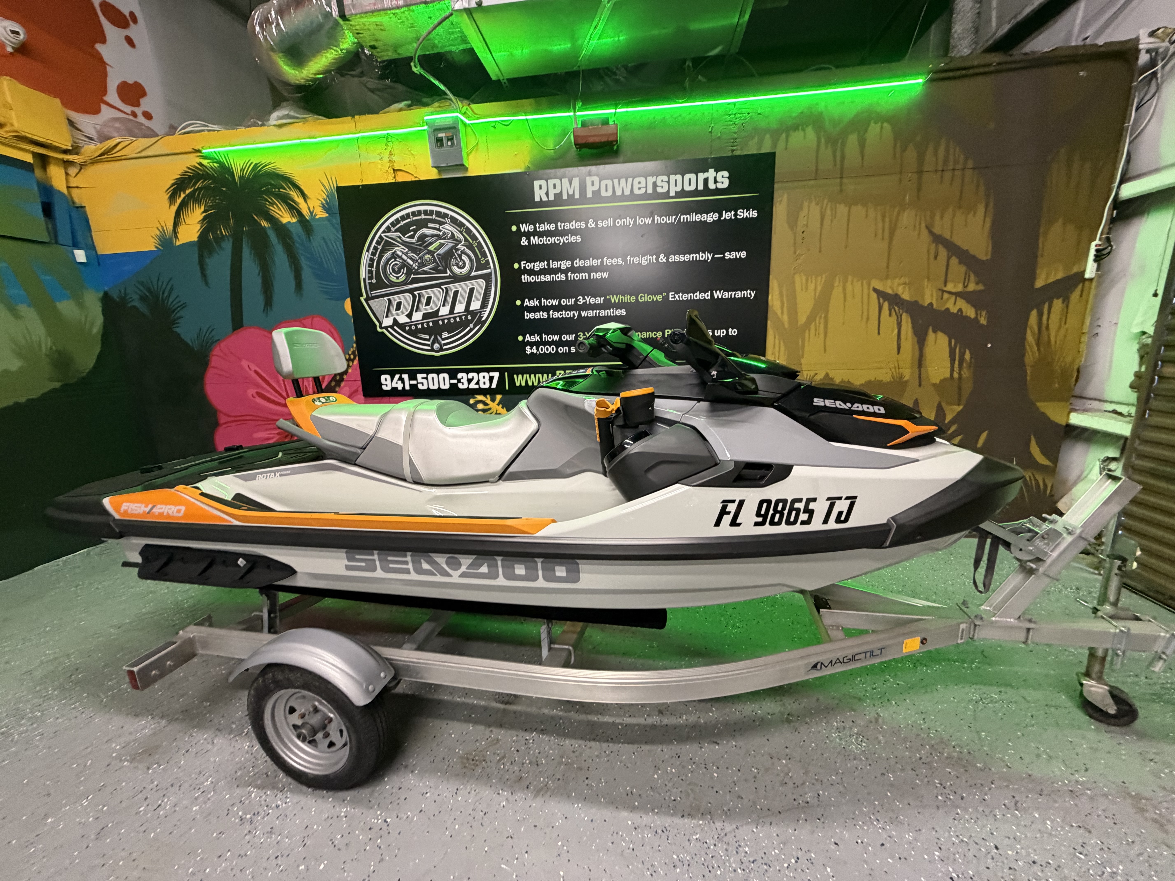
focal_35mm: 14
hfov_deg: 102.1
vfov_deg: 85.7
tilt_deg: -11.8
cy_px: 440
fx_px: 475
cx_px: 588
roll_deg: +3.5
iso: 400
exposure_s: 1/60
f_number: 2.2
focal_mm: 2.22
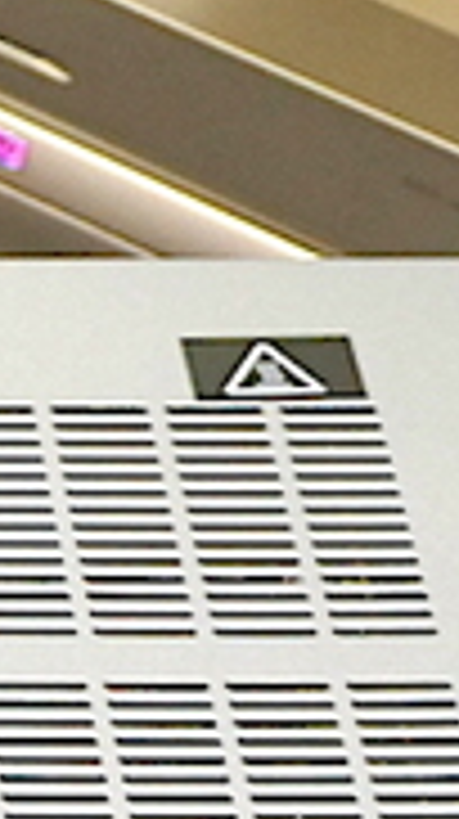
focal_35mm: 253
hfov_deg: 4.6
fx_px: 5489
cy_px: 1413
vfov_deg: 8.3
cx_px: -855
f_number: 3.9
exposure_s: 1/6
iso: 100
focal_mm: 7.8
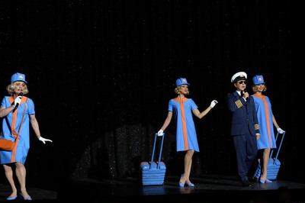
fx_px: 830
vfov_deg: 13.9
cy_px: 108
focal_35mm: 98
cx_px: 140
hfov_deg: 20.8
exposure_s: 1/400
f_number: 5.6
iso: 2500
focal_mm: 87
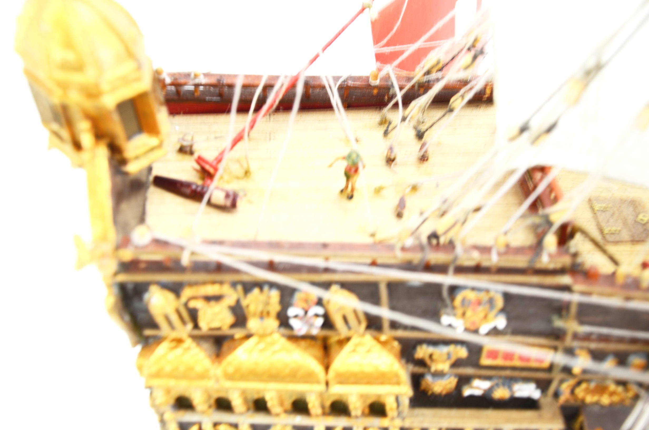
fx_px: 837
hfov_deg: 42.4
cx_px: 324
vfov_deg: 28.8
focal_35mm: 46
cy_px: 215
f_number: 4
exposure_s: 1/13
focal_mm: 31
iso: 100
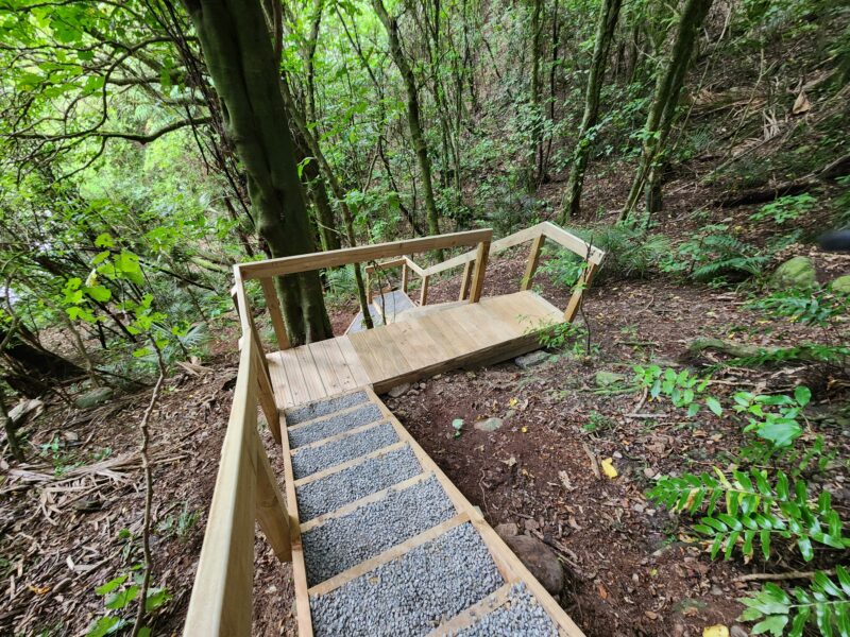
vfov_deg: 89.9
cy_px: 318
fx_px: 319
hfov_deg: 106.2
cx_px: 425
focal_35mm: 13
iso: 320
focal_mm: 2.2
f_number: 2.2
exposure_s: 1/33
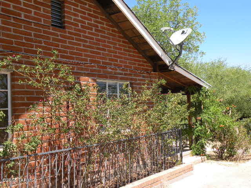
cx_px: 126
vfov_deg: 34.3
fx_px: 305
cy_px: 94
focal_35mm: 42
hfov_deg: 44.8
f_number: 5.6
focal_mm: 7.4
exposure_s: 1/153
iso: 64
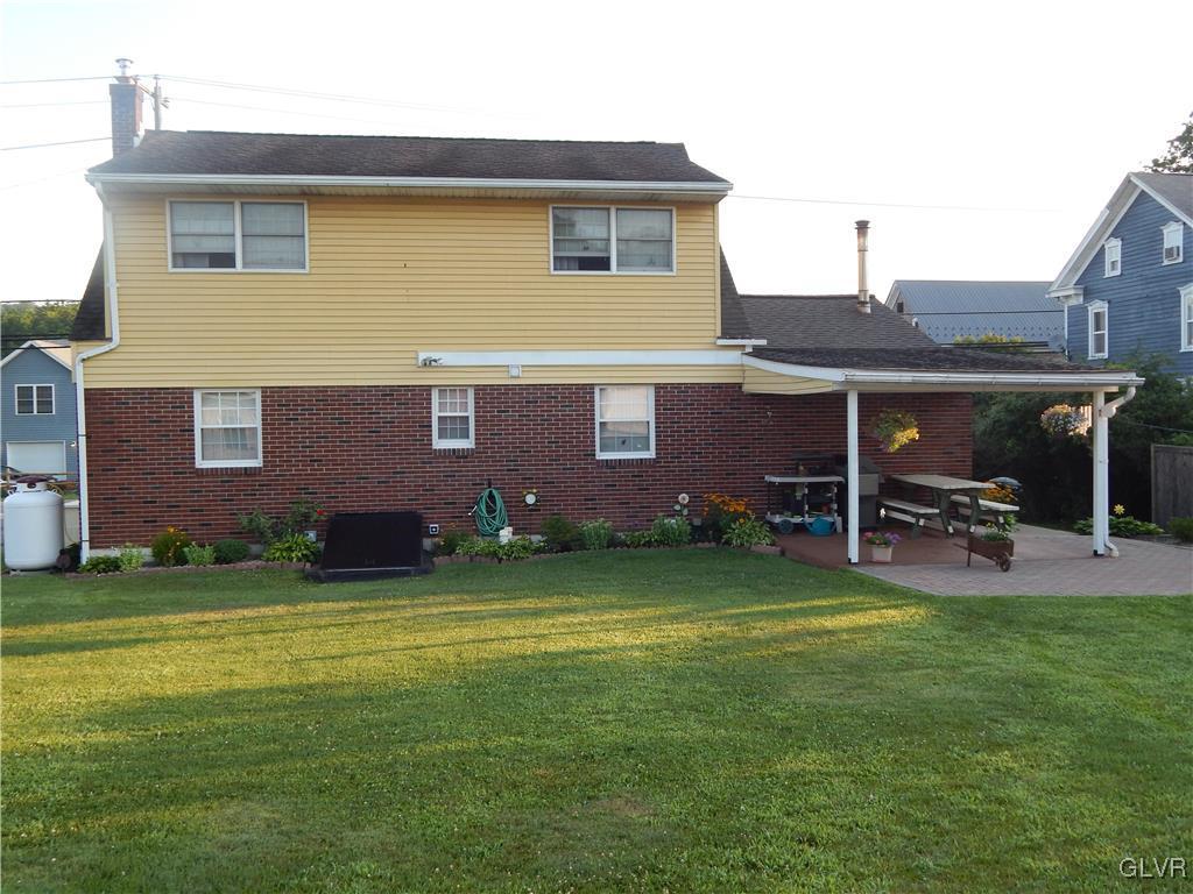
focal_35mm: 31
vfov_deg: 45.4
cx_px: 596
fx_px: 1068
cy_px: 447
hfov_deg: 58.4
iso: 125
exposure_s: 1/200
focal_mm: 5.6
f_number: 3.2
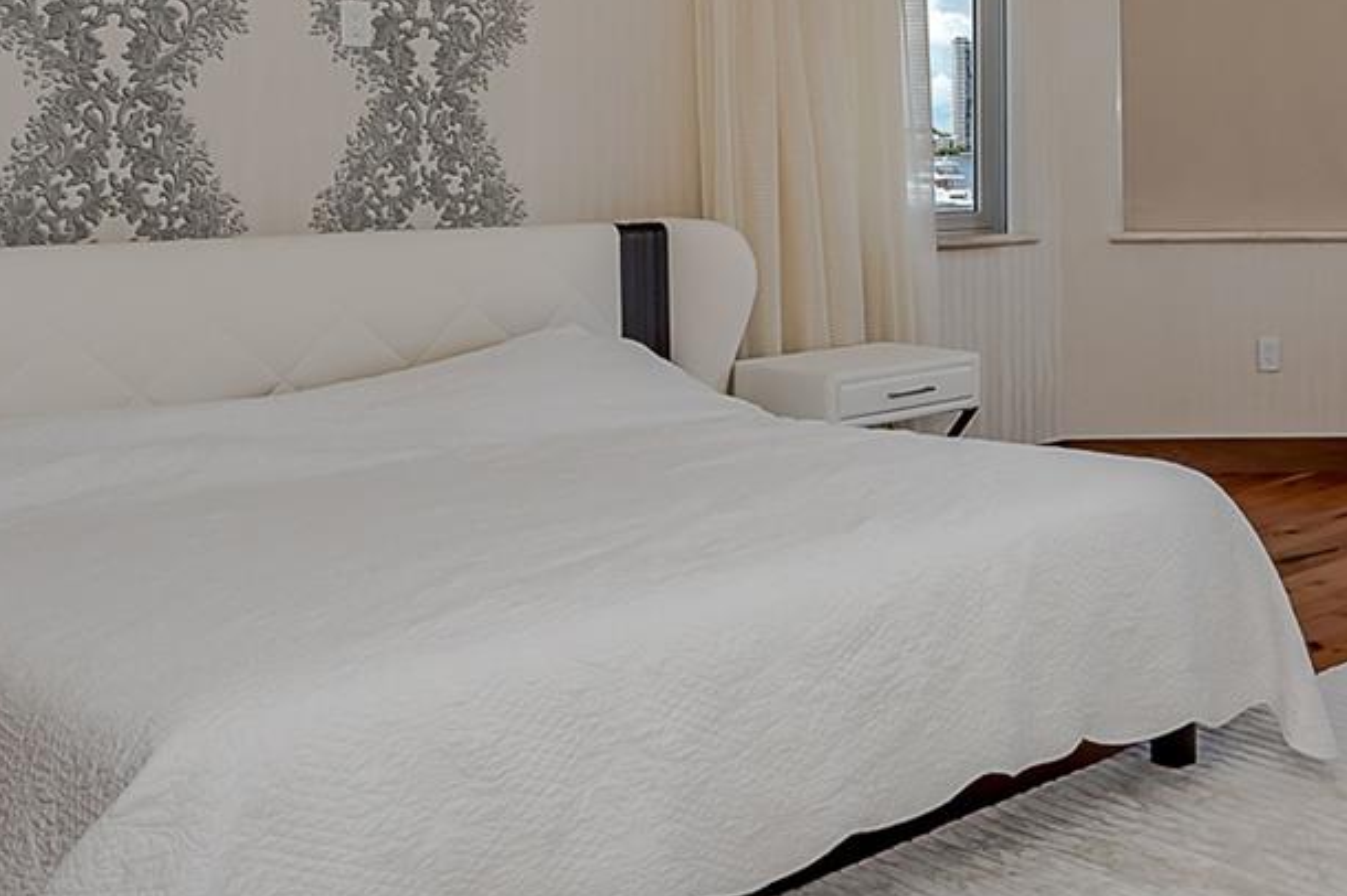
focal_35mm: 42
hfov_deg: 43.9
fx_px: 1571
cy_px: 104
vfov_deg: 30.6
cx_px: 1106
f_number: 8
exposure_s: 1/200
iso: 400
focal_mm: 16
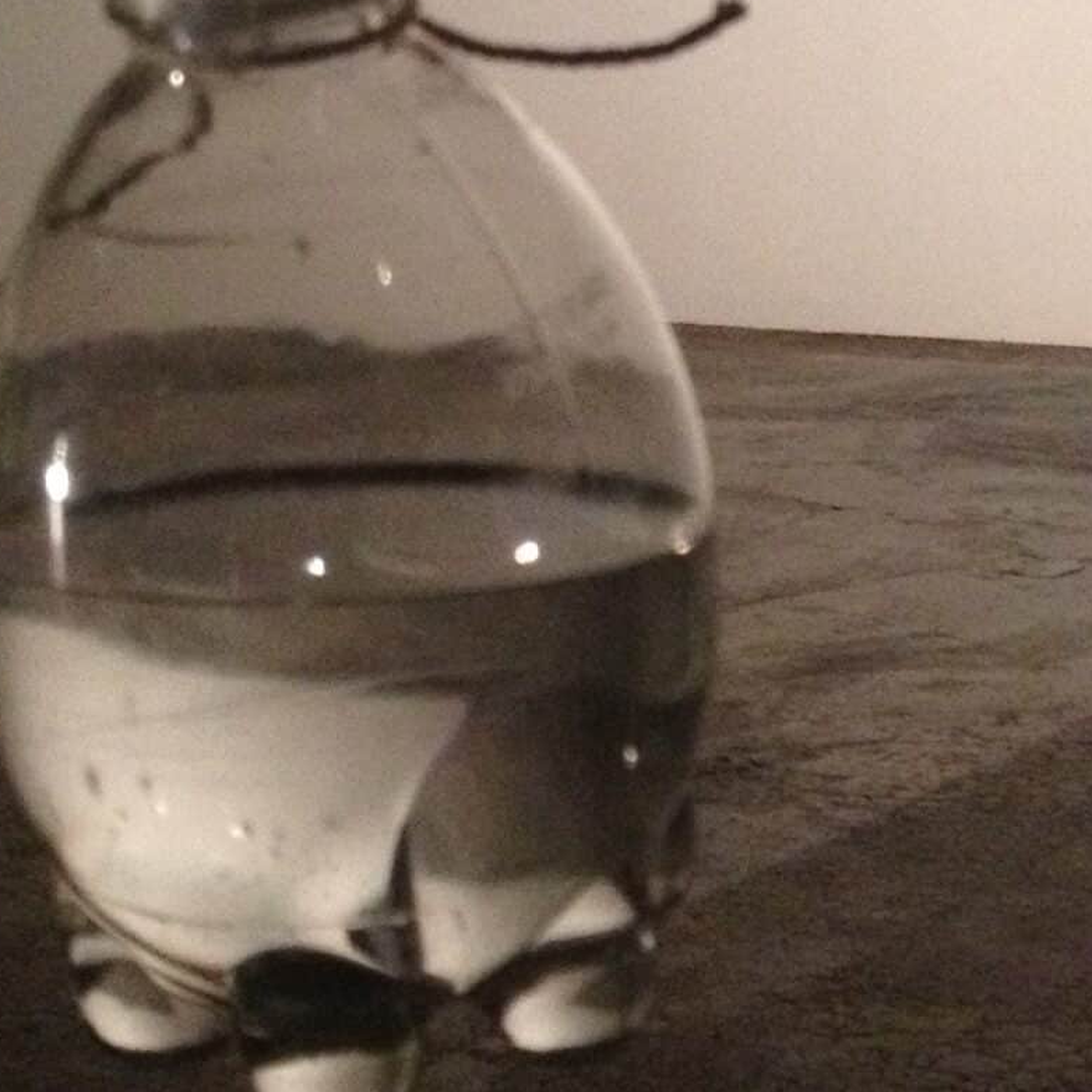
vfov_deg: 15.2
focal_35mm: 114
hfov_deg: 15.2
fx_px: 4069
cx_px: 873
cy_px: 168
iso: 320
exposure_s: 1/20
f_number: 2.4
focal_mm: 4.28
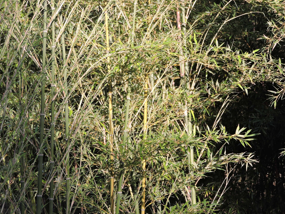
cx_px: 142
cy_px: 107
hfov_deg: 9.8
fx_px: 1655
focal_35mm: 201
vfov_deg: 7.4
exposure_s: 1/125
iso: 140
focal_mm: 35.7
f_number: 4.6
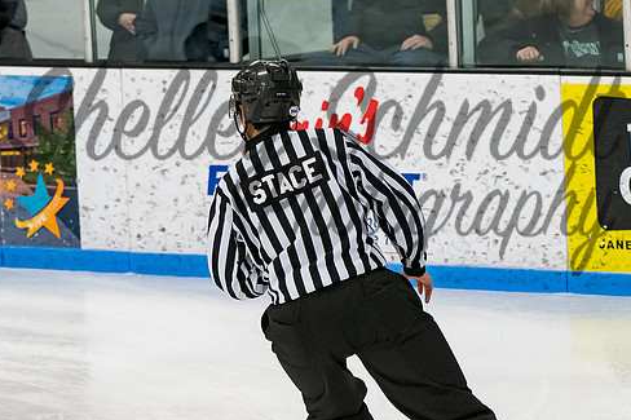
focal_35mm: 281
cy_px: 176
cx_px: 274
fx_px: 4923
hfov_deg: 7.3
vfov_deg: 4.9
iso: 2500
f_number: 3.5
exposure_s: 1/800
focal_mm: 105
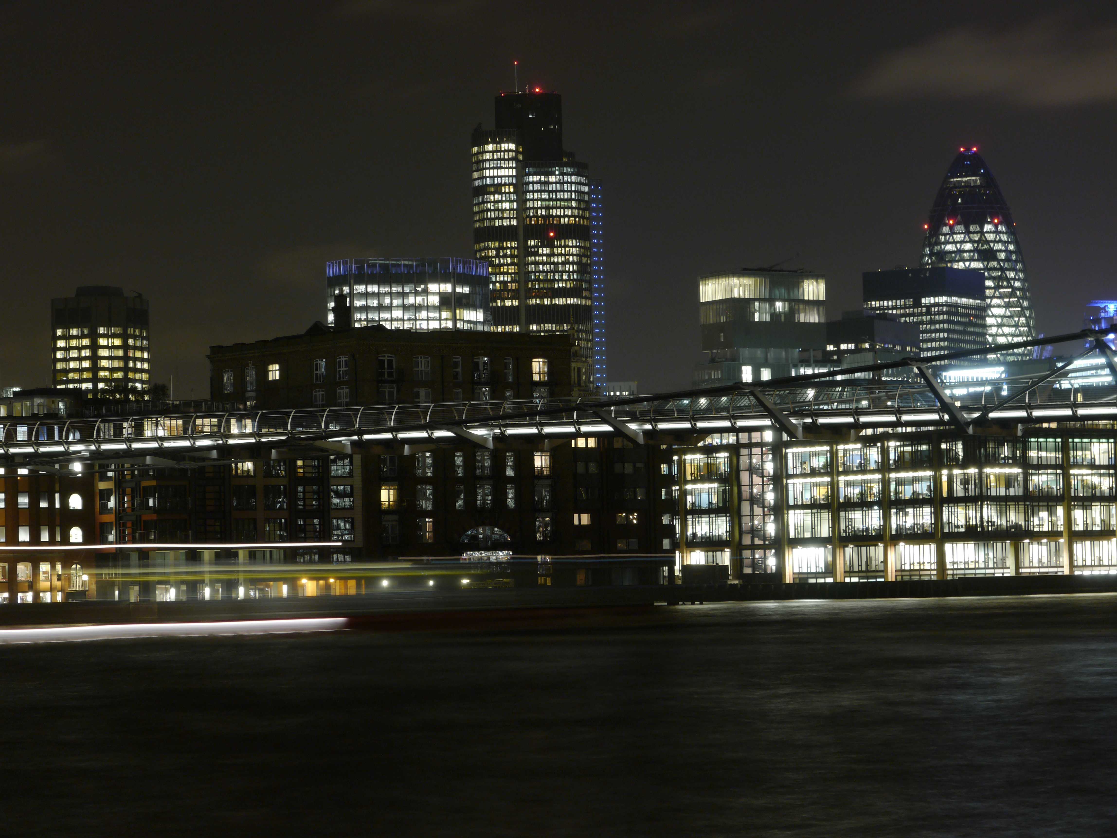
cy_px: 419
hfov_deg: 18.2
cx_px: 558
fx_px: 3486
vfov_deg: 13.7
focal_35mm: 108
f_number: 8
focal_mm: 54
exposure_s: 6
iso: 160
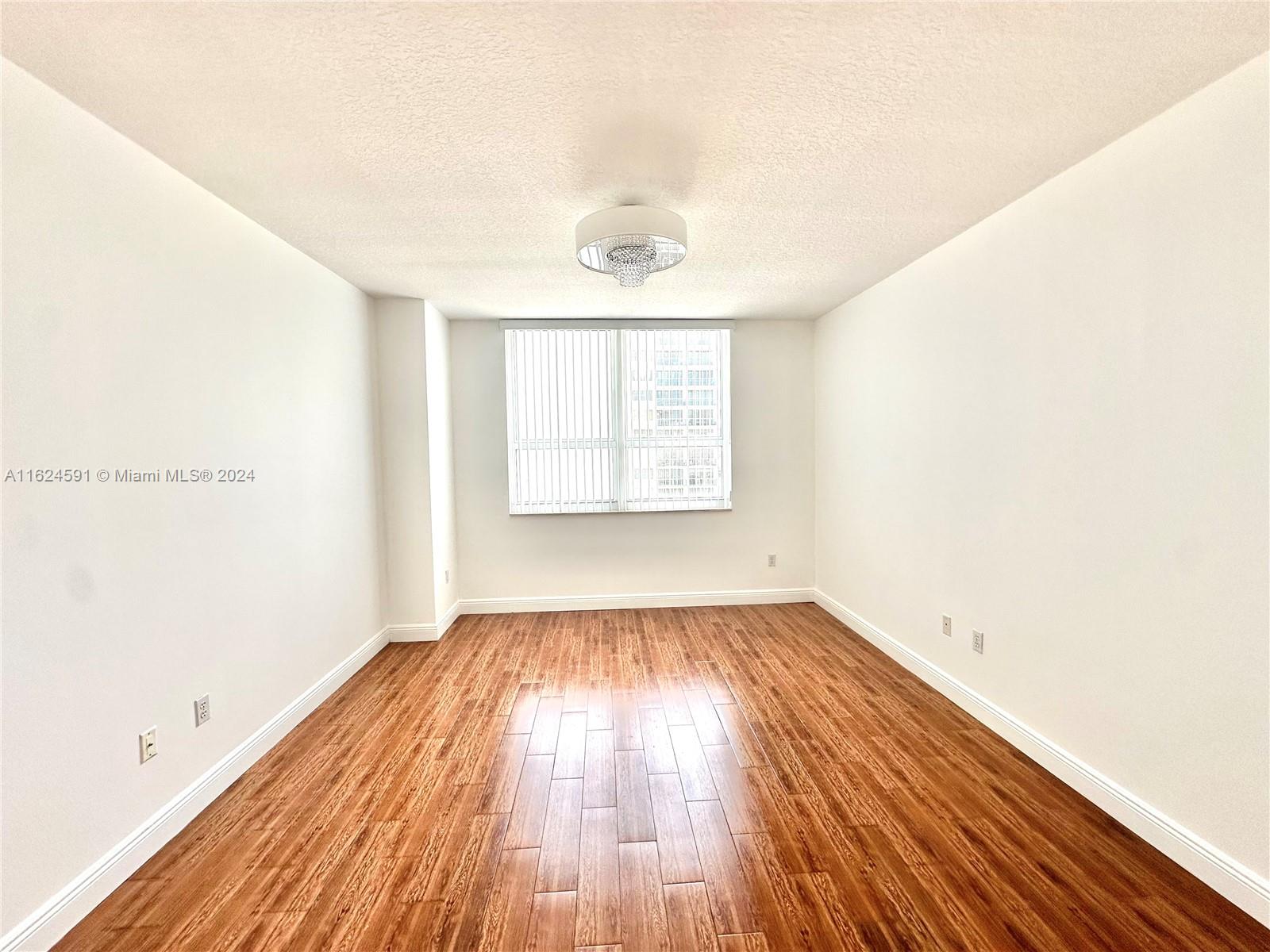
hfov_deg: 102.1
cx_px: 635
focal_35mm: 14
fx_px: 514
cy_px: 476
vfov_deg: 85.7
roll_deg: +0.1
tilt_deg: -2.9
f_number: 2.2
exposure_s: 1/132
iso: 40
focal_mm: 2.22
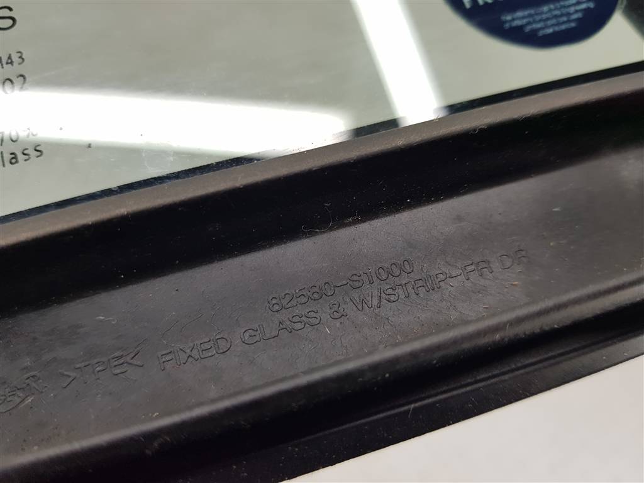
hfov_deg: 67.3
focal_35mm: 26
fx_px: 484
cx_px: 322
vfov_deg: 53.1
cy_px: 242
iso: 80
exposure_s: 1/100
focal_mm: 4.2
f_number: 1.7
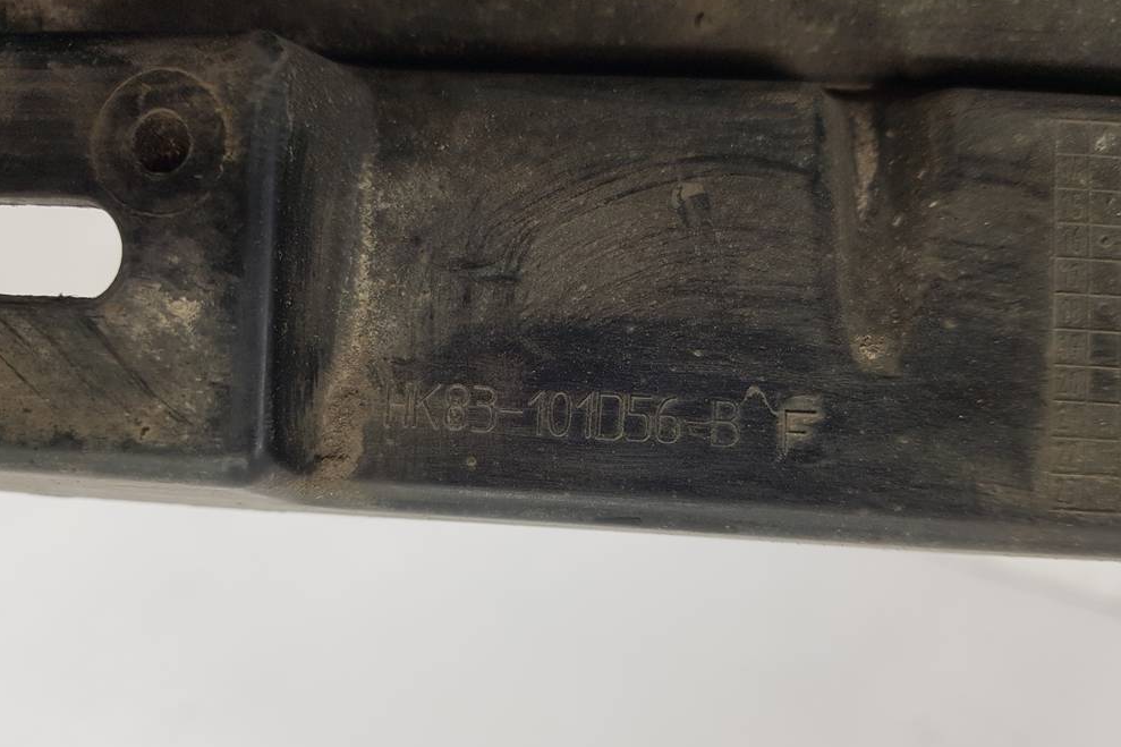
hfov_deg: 65.5
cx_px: 559
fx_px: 872
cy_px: 408
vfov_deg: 46.3
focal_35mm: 28
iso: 64
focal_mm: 4.2
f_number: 1.7
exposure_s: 1/100
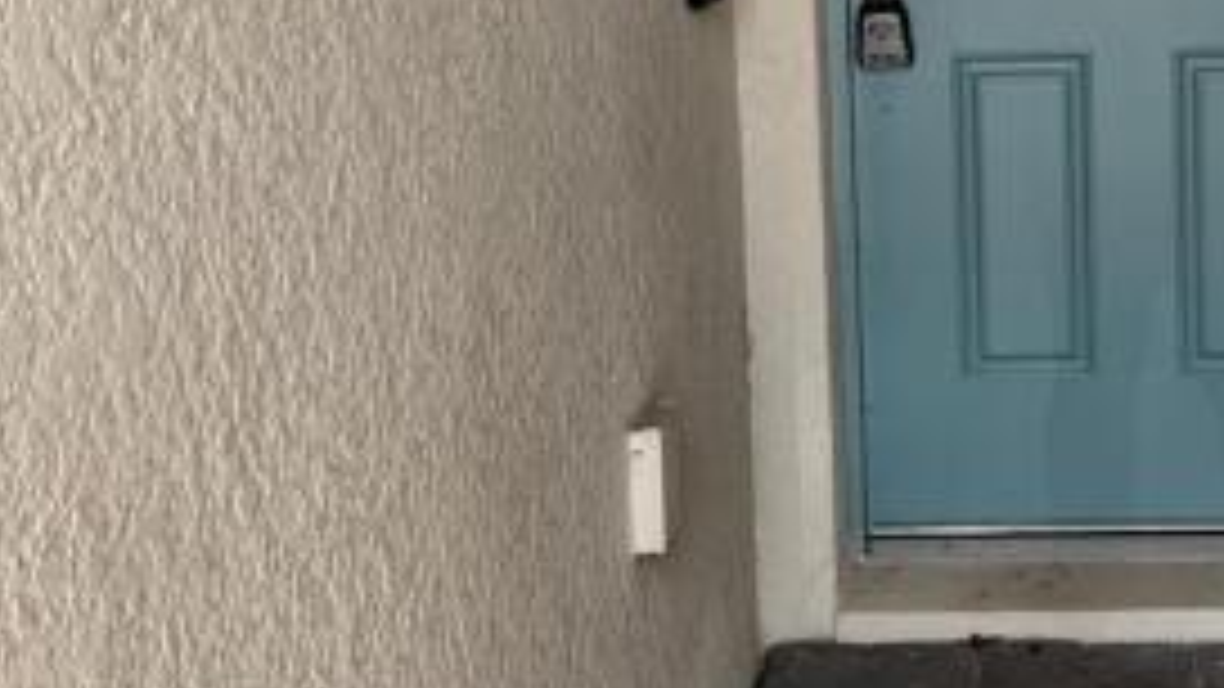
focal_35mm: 56
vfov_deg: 20.7
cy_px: -2
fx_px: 1818
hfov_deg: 35.9
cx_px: 997
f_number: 1.78
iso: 100
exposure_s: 1/735
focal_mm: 6.76
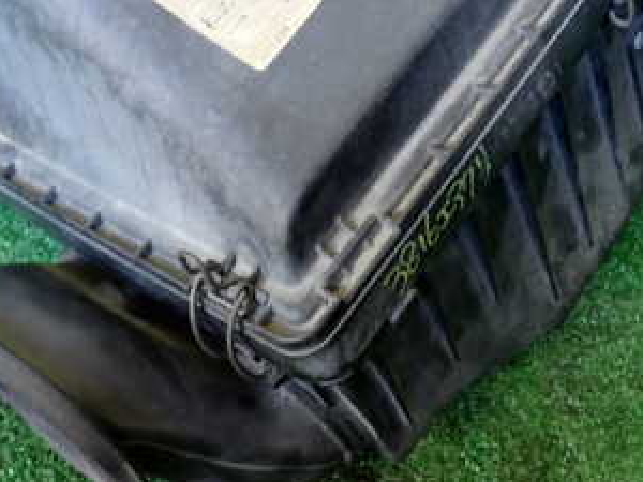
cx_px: 281
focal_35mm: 60
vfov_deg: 24.0
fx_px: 1115
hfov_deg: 32.1
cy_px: 86
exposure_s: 1/30
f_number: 2.3
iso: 250
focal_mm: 5.4
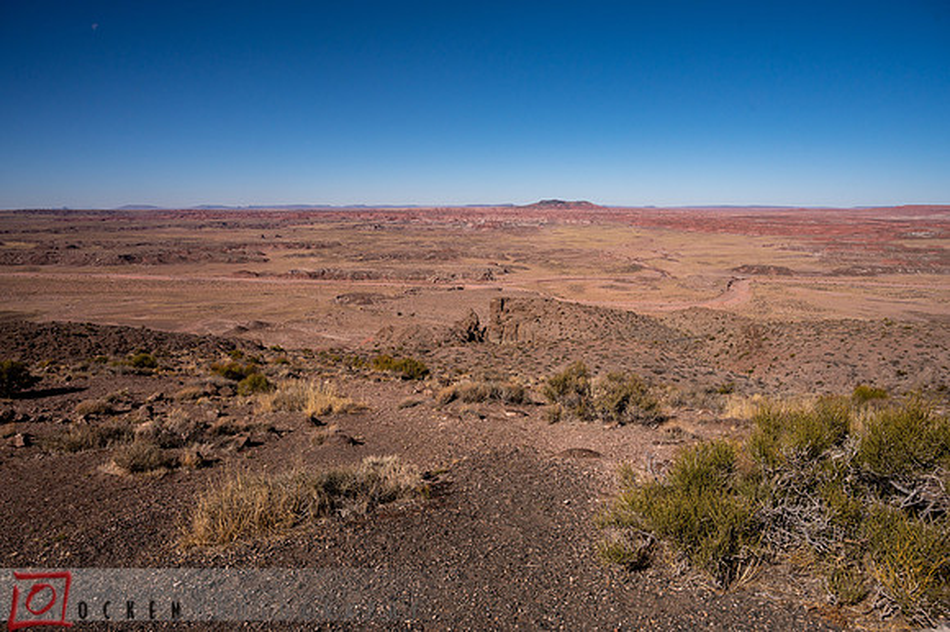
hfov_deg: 73.8
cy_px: 316
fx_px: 633
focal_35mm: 24
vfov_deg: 53.1
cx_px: 475
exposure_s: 1/2500
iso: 200
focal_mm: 24
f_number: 8
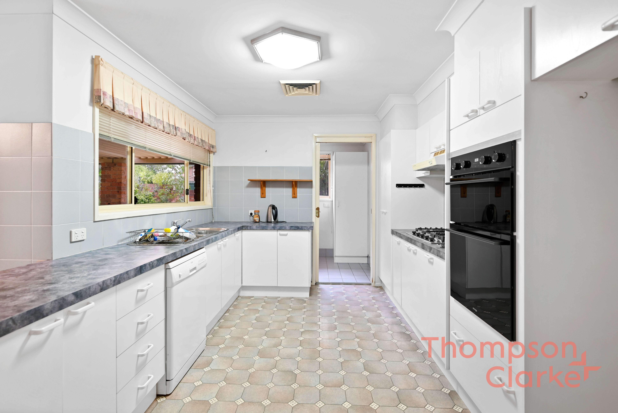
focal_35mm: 16
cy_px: 206
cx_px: 309
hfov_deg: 95.0
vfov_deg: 72.1
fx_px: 283
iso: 100
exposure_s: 1/2
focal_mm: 16.5
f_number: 4
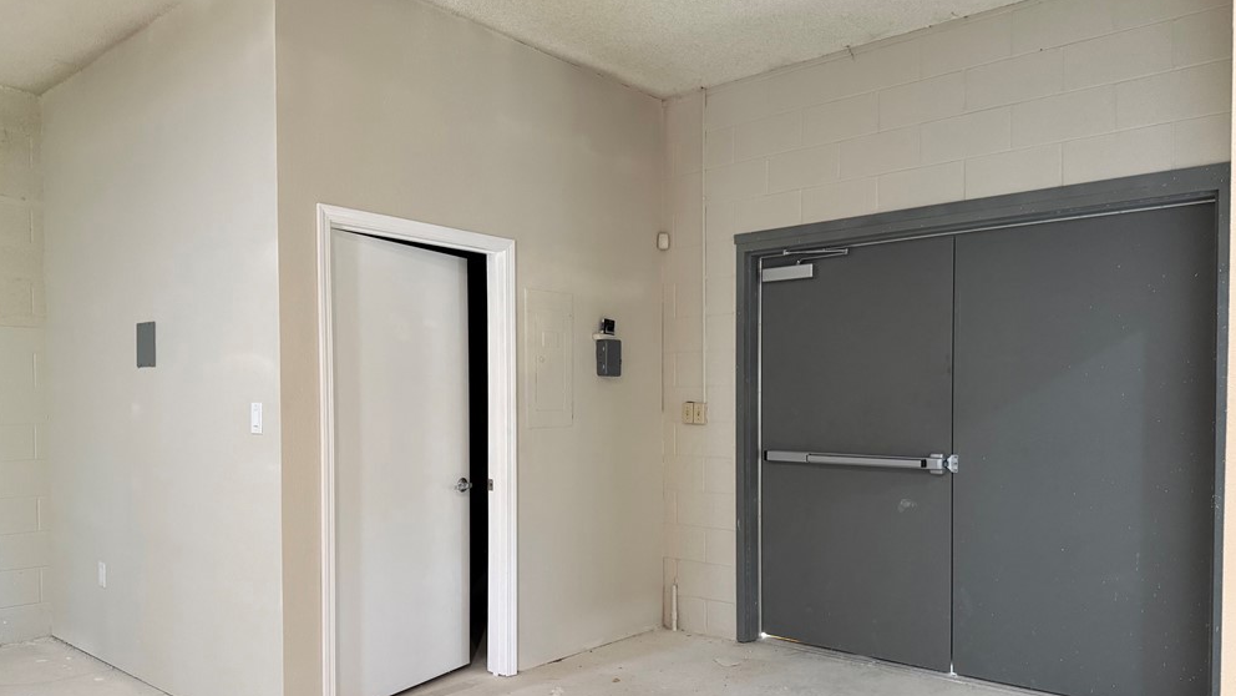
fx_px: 885
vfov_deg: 42.7
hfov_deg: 69.9
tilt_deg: -0.7
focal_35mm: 27
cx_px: 612
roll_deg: -0.2
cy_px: 423
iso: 400
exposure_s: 1/60
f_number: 1.78
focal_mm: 6.76
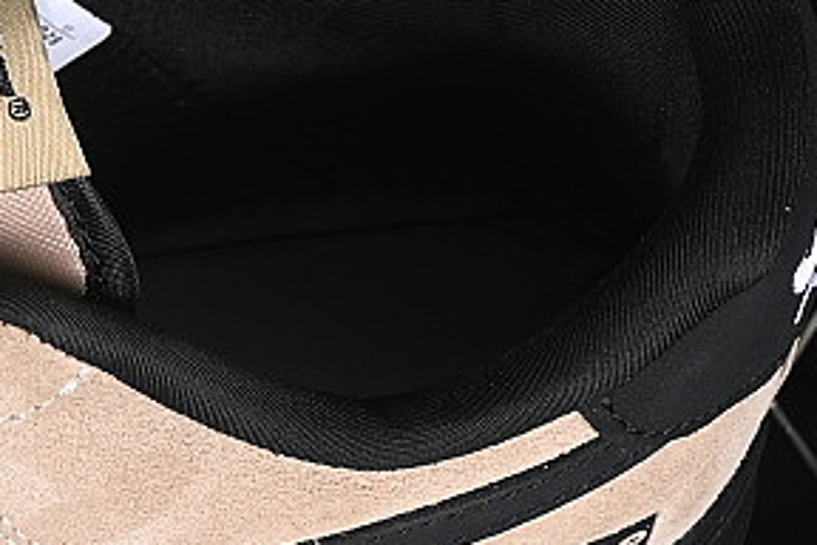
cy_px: -17
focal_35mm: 281
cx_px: -304
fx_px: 6377
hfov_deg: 7.2
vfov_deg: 4.9
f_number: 6.3
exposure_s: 1/60
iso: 160
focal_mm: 50
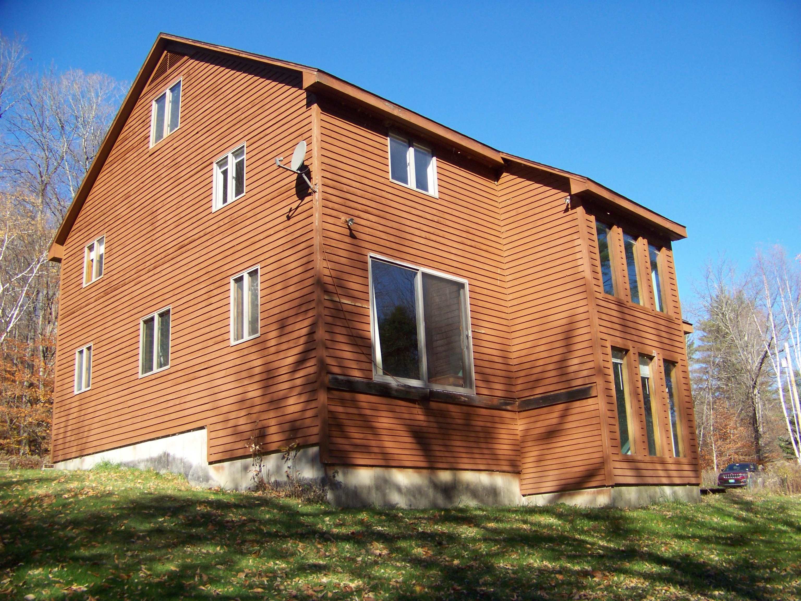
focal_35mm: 36
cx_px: 400
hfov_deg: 51.4
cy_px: 300
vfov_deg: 39.7
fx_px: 833
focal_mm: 5.85
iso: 69
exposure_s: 1/500
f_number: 2.8
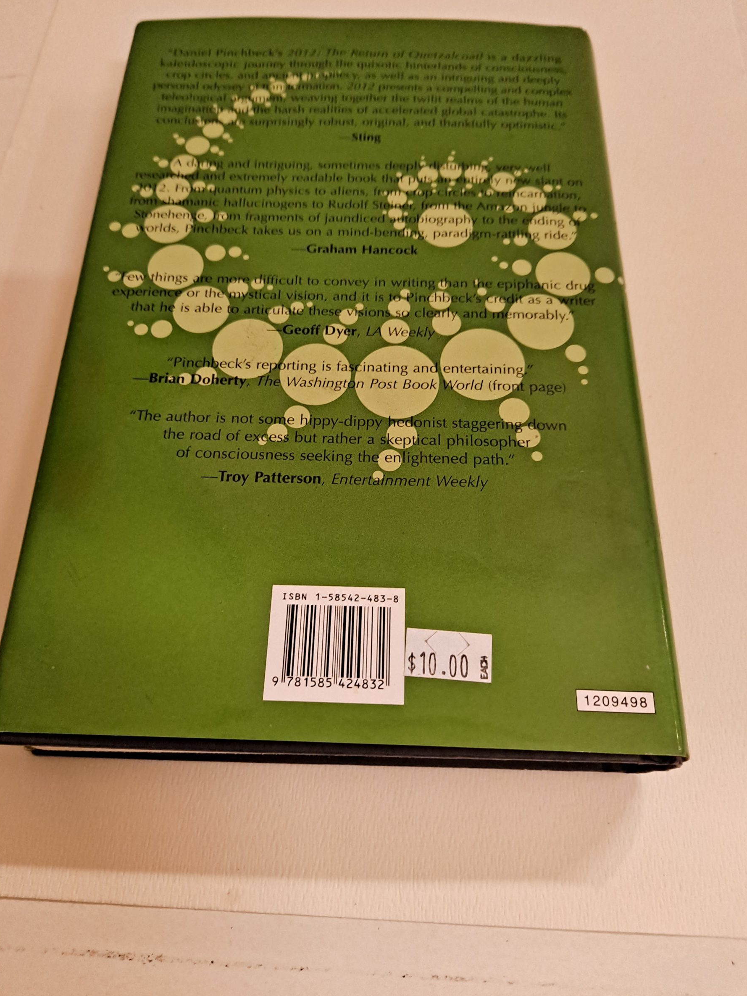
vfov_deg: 65.3
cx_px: 364
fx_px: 777
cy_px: 466
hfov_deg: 51.4
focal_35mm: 27
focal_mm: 4.6
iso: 320
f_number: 2
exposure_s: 1/24
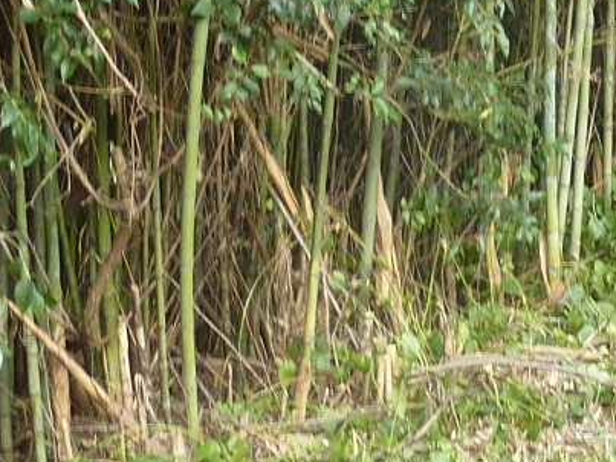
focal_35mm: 127
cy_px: -20
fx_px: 2259
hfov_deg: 15.4
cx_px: 549
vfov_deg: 11.5
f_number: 3.3
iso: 80
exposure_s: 1/60
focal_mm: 4.1
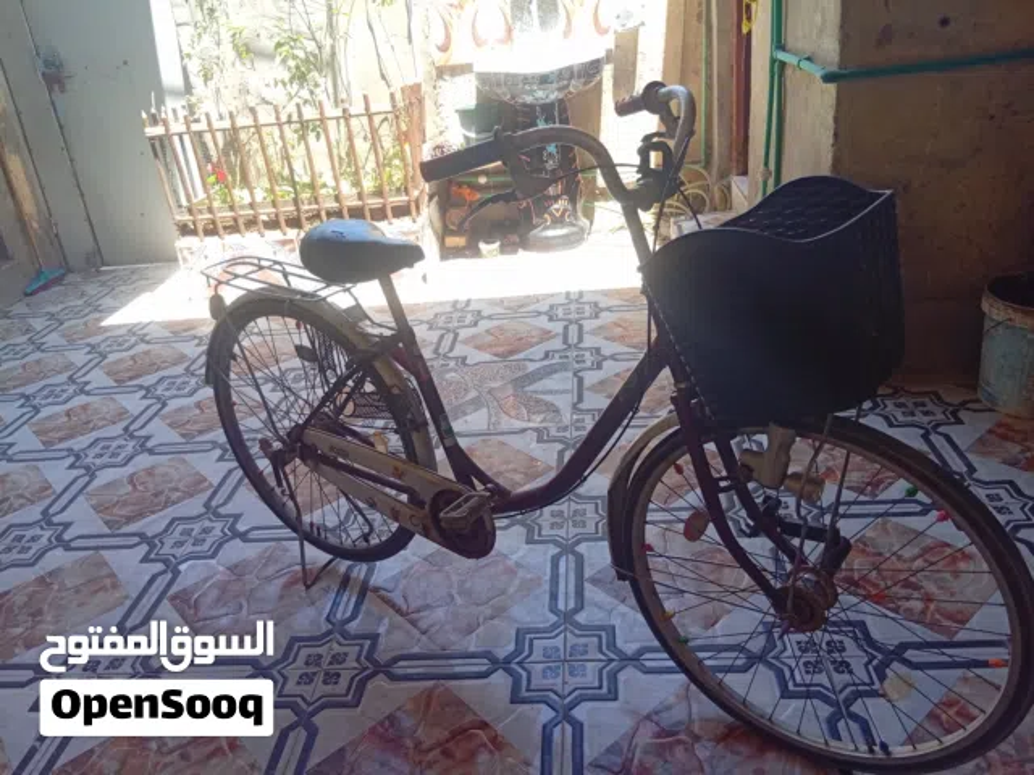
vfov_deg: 51.4
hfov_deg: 65.3
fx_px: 807
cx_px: 517
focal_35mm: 27
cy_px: 388
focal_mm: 3.84
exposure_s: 1/175
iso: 52
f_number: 1.8
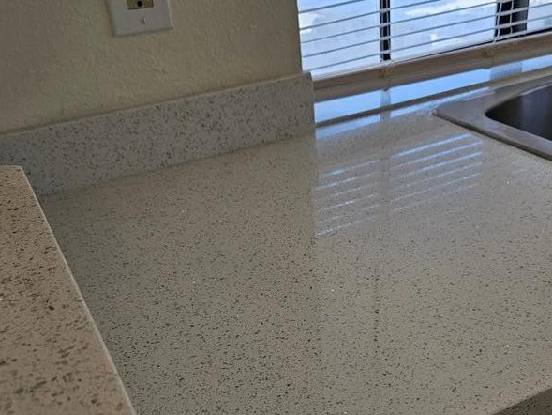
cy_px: 328
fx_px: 638
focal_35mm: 40
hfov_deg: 46.6
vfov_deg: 34.9
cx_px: 325
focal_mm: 5.4
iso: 25
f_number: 1.8
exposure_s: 1/120
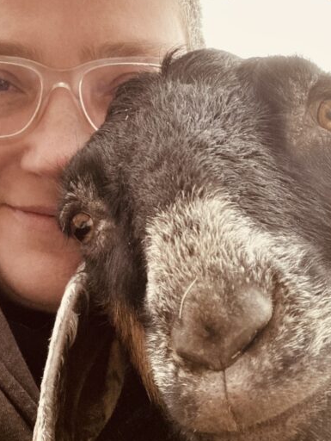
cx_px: 104
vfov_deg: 30.1
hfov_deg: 22.8
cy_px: 156
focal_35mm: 64
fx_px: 815
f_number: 2.2
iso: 80
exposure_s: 1/94
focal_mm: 2.87
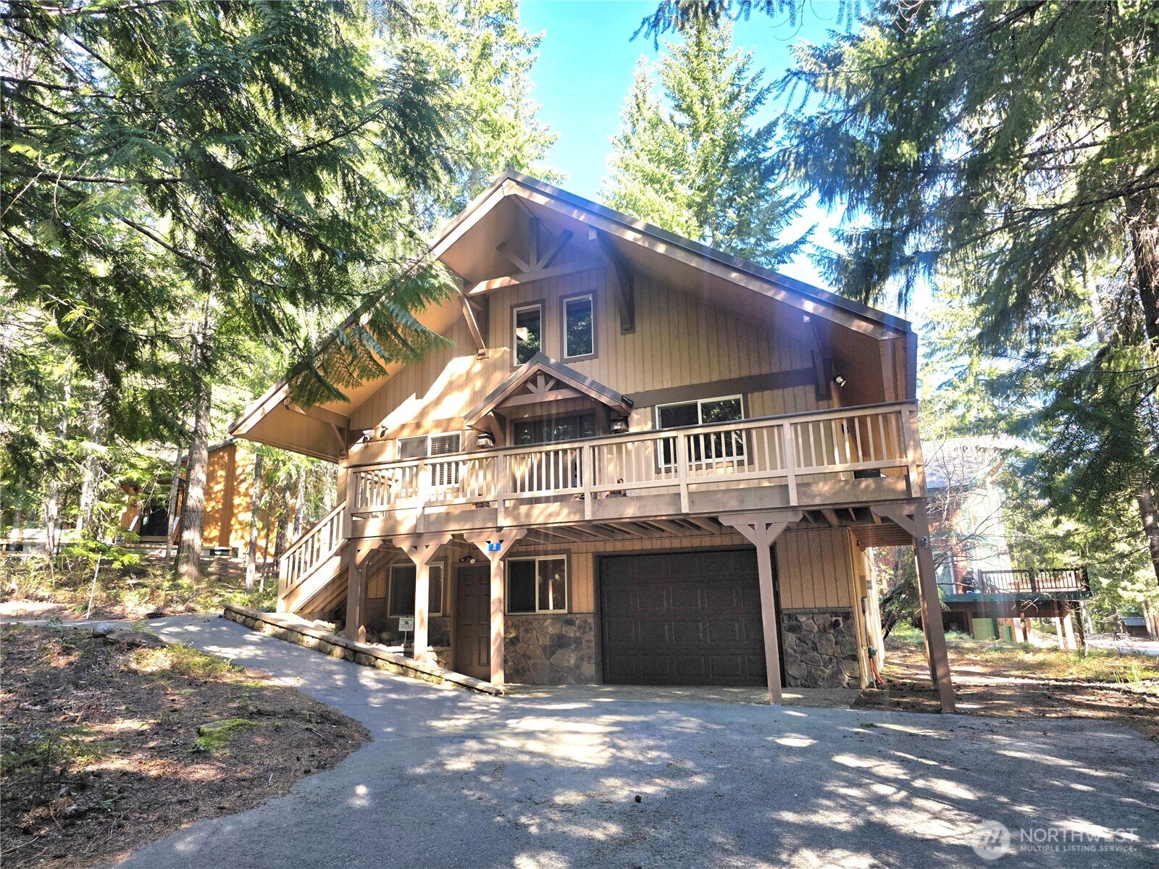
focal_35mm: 23
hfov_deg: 73.9
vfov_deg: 58.9
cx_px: 580
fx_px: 770
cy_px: 434
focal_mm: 6.3
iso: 50
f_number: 1.7
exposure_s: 1/370
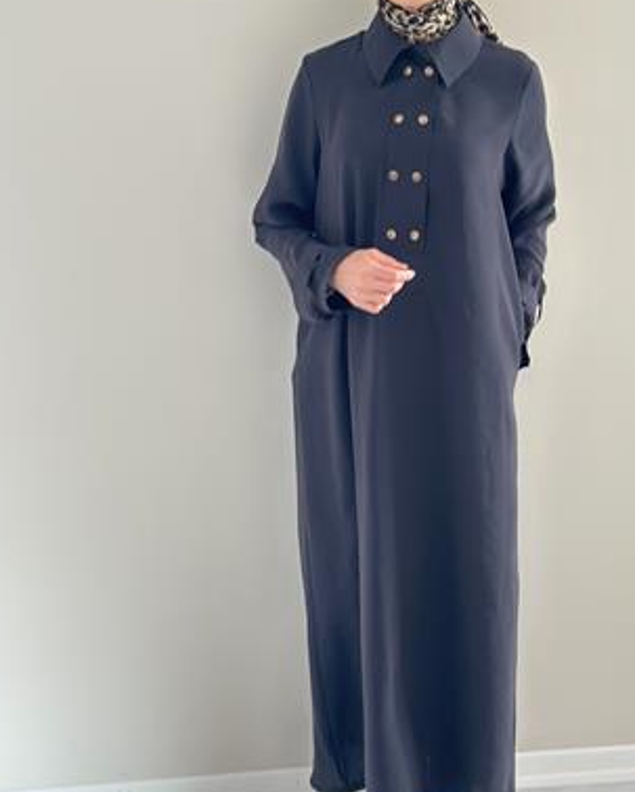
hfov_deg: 23.1
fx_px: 1549
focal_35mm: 66
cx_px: 396
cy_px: 393
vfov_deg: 28.7
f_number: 1.78
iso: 125
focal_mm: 6.86
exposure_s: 1/50
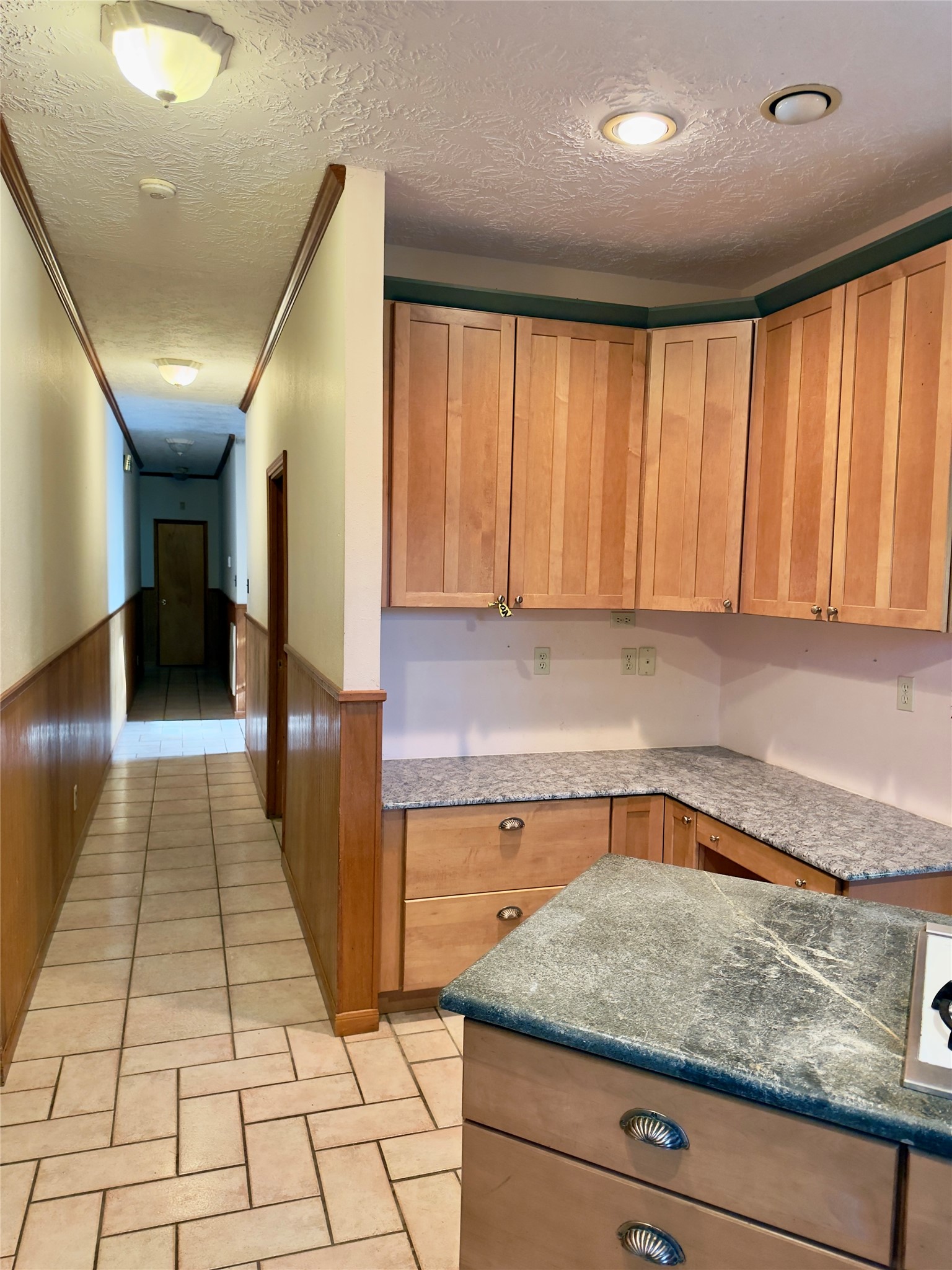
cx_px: 476
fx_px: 880
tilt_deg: -3.3
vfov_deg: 71.6
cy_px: 635
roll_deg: -1.1
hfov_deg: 56.8
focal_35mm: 24
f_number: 1.78
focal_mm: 6.76
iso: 400
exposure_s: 1/60
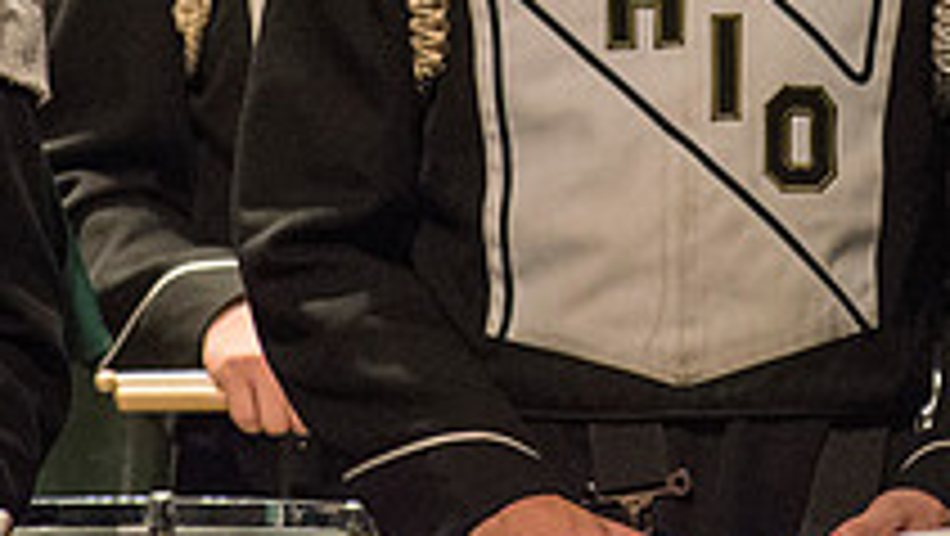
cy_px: -327
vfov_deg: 0.7
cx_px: 855
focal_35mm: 1727
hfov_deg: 1.3
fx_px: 43531
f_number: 5.6
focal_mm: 600
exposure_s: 1/320
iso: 4000
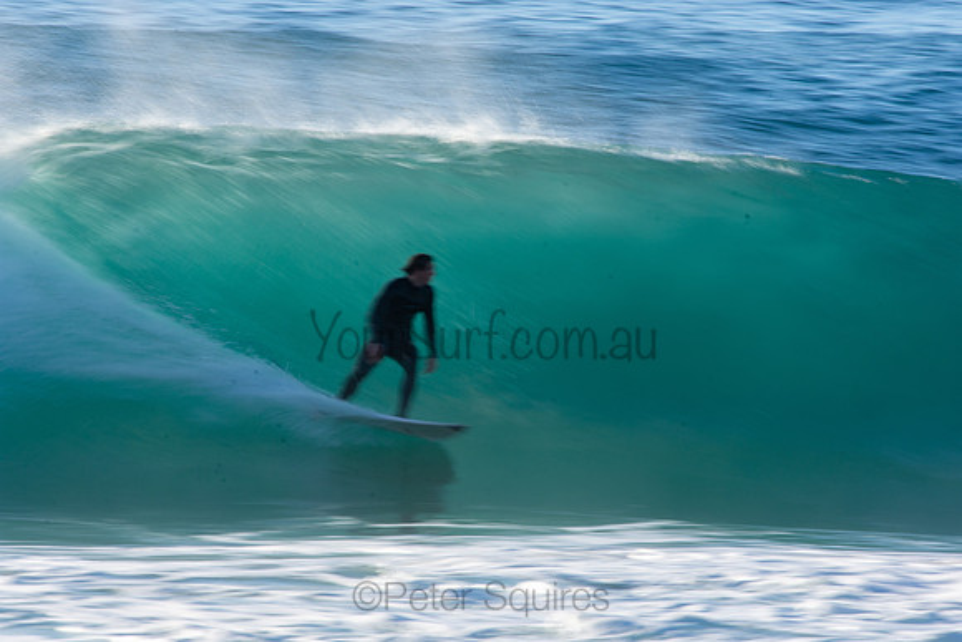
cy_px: 321
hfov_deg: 2.7
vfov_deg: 1.8
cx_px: 481
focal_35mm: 750
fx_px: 20045
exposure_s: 1/25
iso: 100
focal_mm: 500
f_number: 20
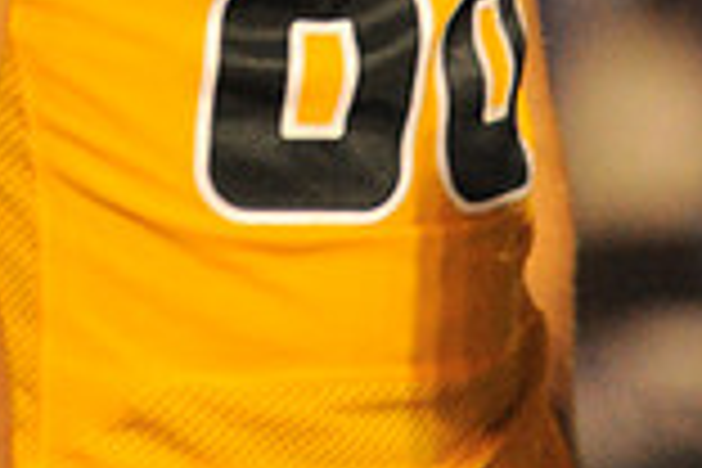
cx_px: 364
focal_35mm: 2225
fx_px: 43384
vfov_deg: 0.6
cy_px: -580
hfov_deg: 0.9
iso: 6400
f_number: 6.3
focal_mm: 600
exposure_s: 1/125
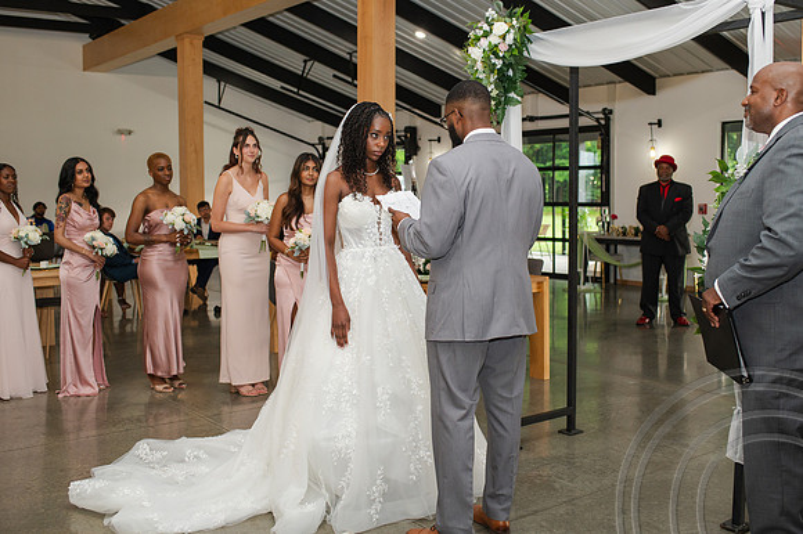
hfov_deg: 49.2
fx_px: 876
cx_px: 432
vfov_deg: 33.9
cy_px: 247
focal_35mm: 39
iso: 800
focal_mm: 35
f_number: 3.2
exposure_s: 1/200
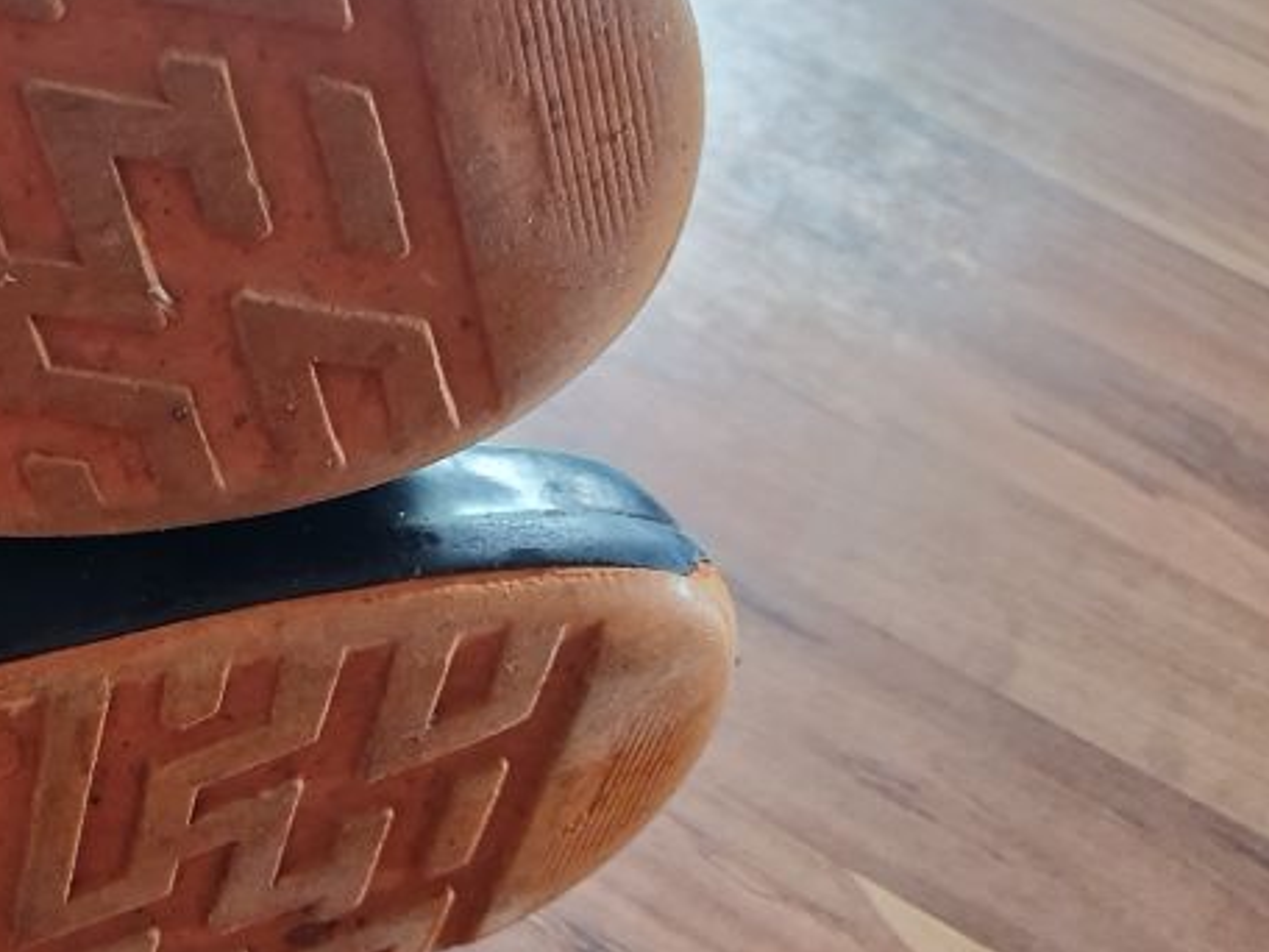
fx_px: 2090
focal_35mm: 57
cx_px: -3
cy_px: 621
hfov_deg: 31.2
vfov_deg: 25.5
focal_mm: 5.4
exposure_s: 1/50
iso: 320
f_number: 1.8
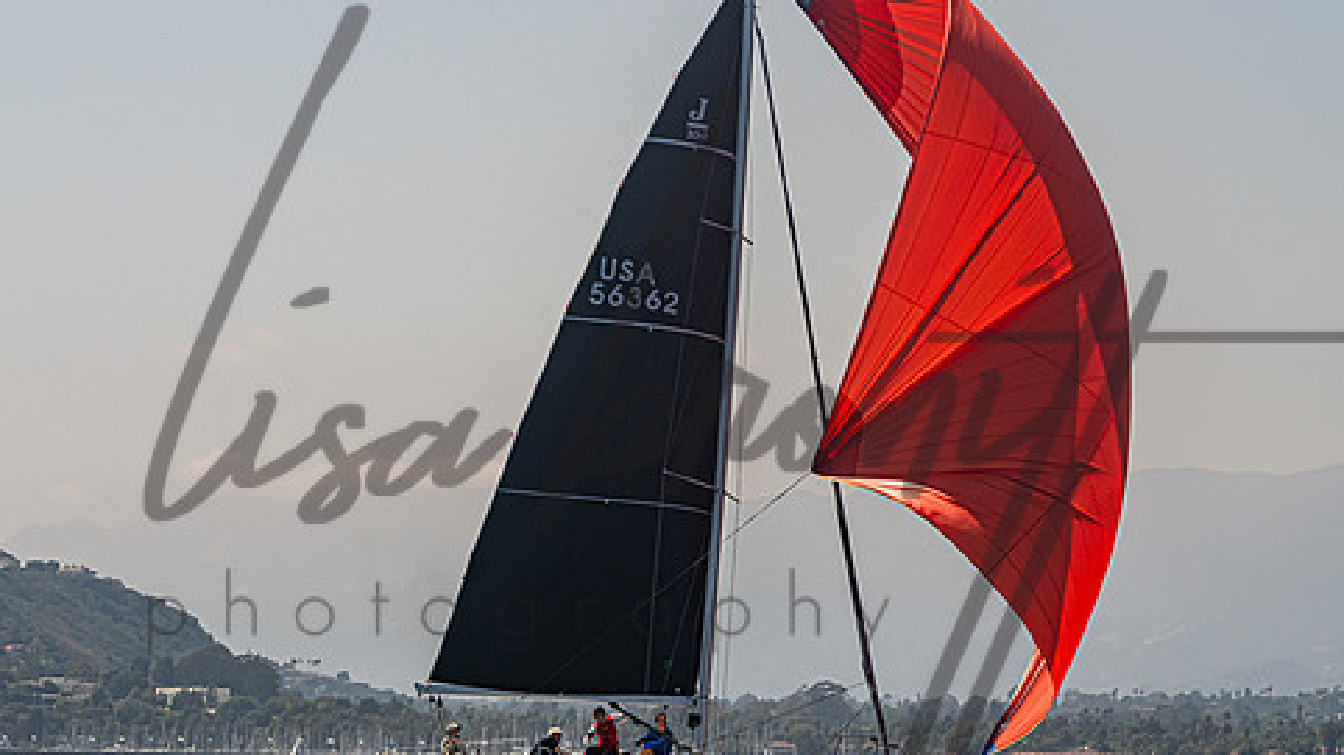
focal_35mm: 205
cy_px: 376
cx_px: 732
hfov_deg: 10.5
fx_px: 7305
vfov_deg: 5.9
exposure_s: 1/2500
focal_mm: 120
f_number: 8
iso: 400
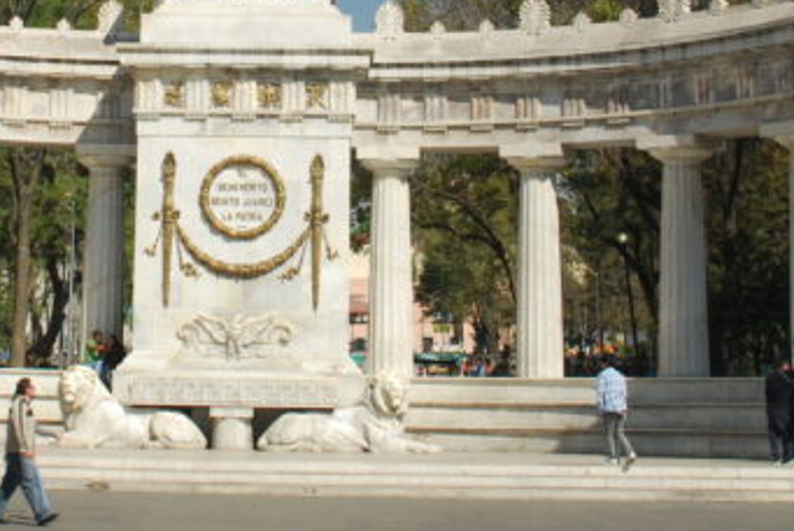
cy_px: -58
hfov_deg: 21.3
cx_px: 233
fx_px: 2097
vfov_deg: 14.1
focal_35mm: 95
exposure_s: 1/50
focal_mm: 24
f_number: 11
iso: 100
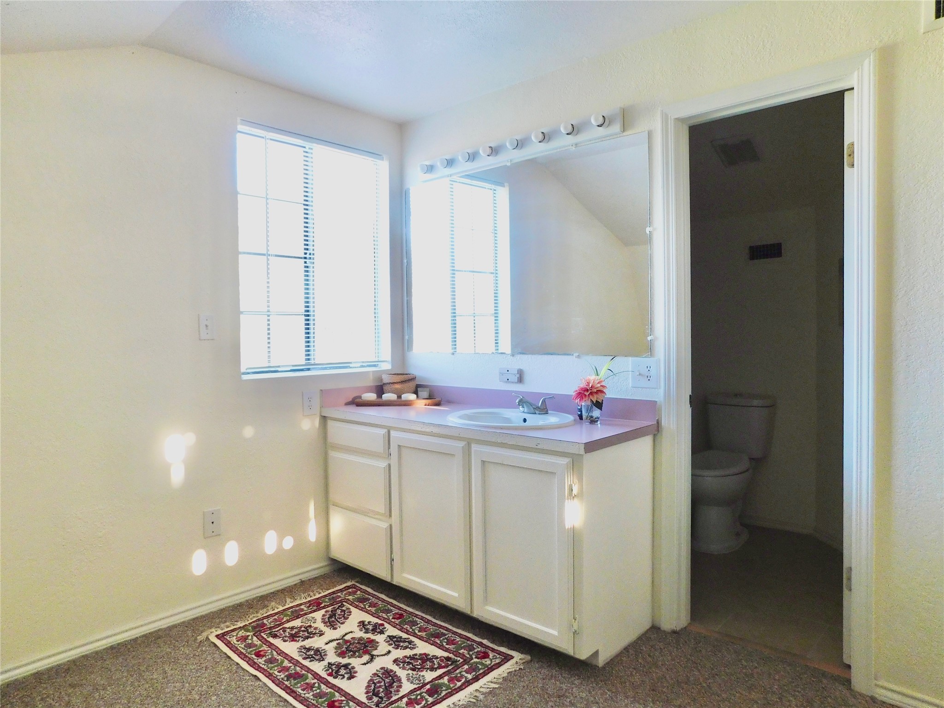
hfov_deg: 73.9
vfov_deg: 58.9
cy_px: 354
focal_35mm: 23
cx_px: 472
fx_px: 627
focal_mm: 4
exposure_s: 1/30
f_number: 3
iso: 200
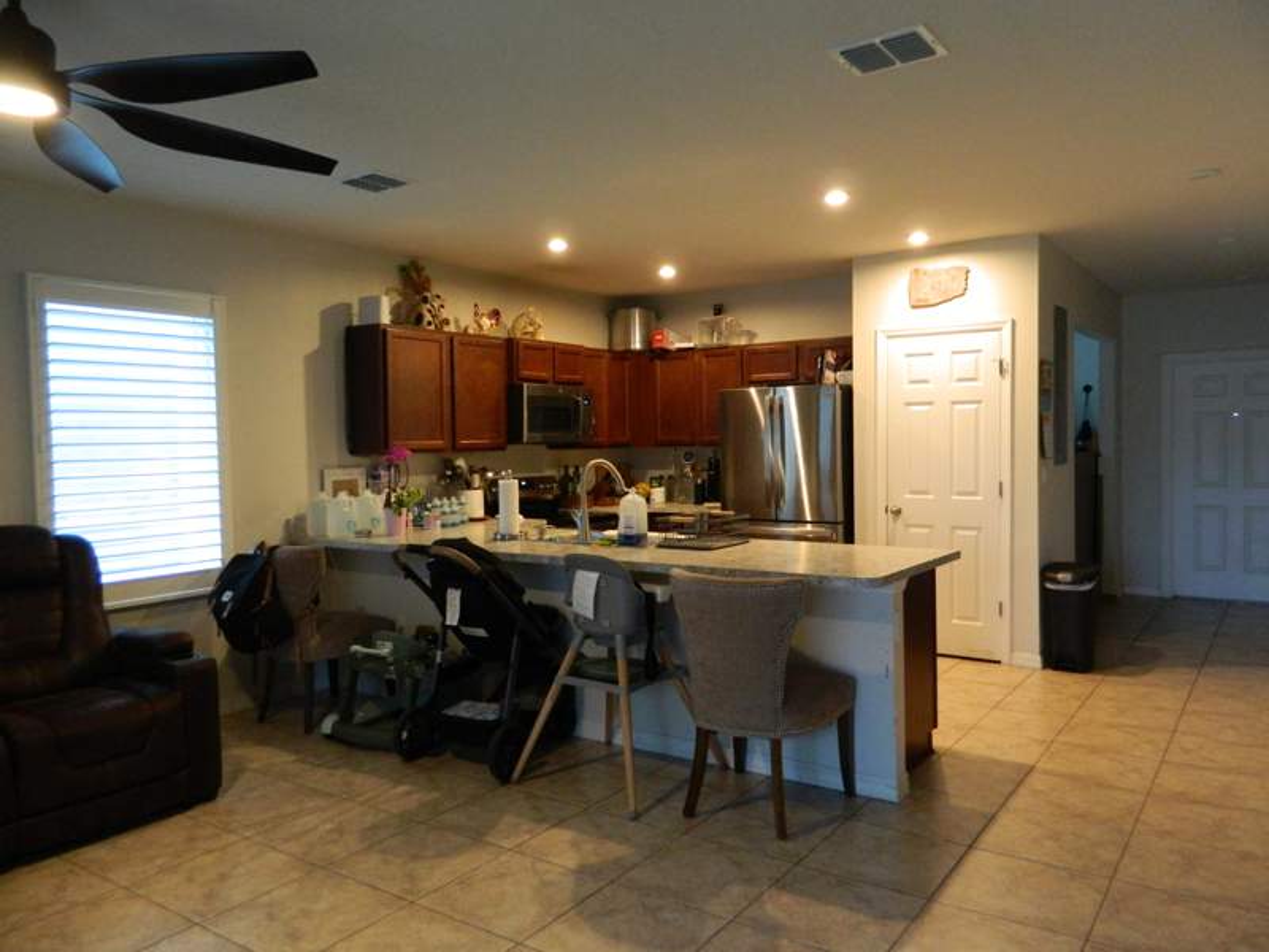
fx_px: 916
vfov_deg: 54.9
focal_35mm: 25
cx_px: 634
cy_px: 476
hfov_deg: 69.4
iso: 400
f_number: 3.1
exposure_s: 1/25
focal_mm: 4.5
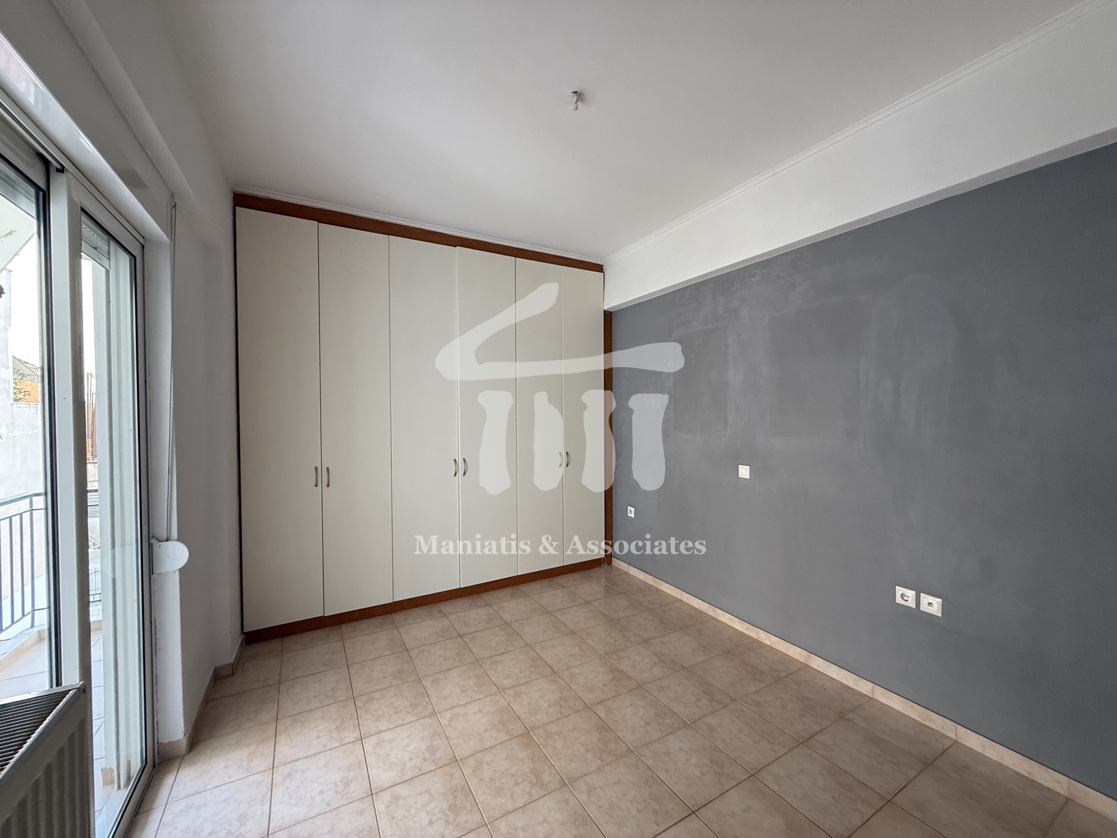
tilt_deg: -1.3
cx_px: 558
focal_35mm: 14
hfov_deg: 102.1
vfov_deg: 85.7
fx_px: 452
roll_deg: -0.2
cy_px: 419
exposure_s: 1/99
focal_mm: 2.22
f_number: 2.2
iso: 320
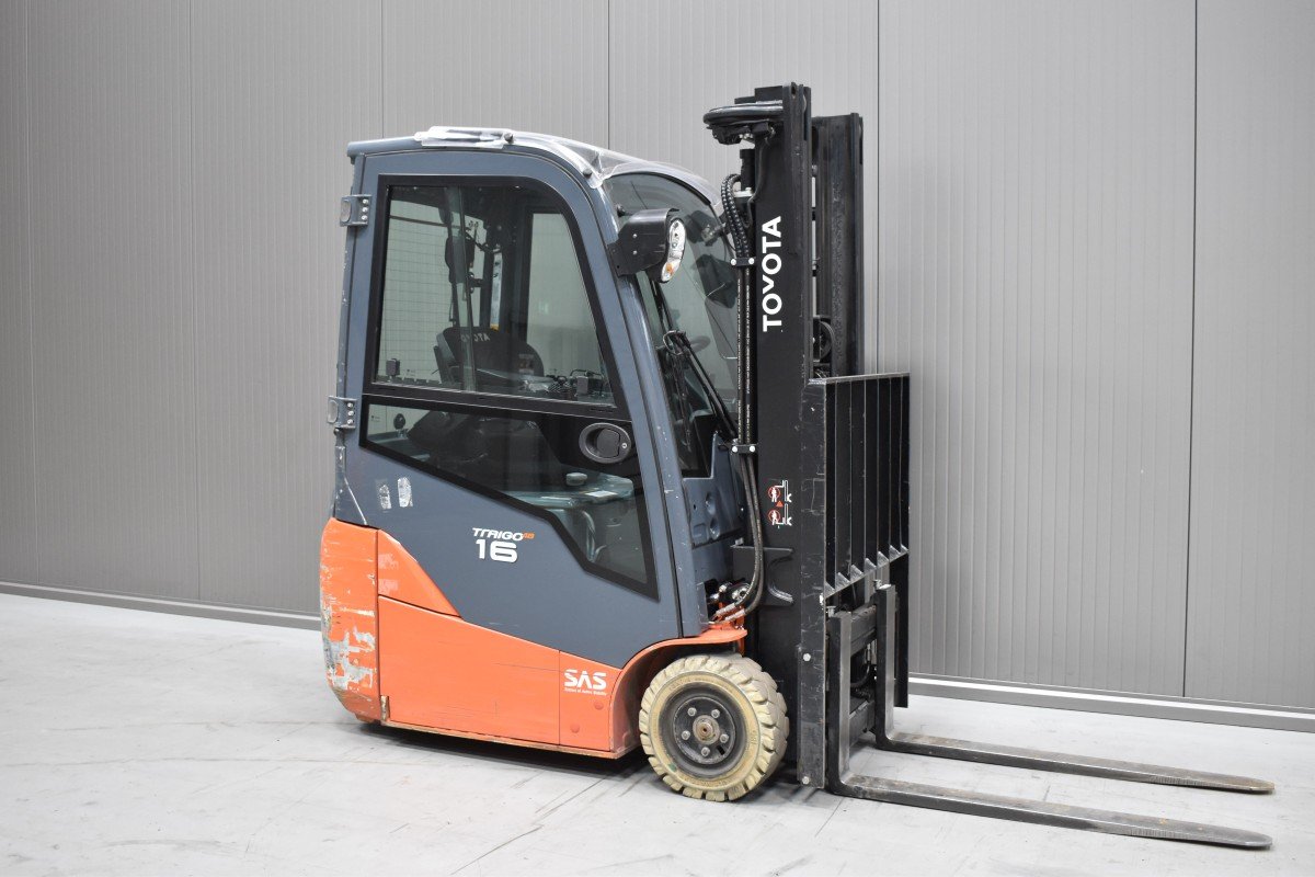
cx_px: 658
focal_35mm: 36
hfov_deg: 53.1
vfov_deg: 36.9
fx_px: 1315
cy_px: 438
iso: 1250
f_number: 5
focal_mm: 24
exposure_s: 1/30
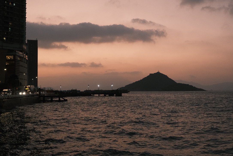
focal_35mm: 46
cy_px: 78
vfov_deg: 29.2
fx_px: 298
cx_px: 116
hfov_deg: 42.7
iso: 3200
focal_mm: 30.5
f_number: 4.7
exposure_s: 1/80
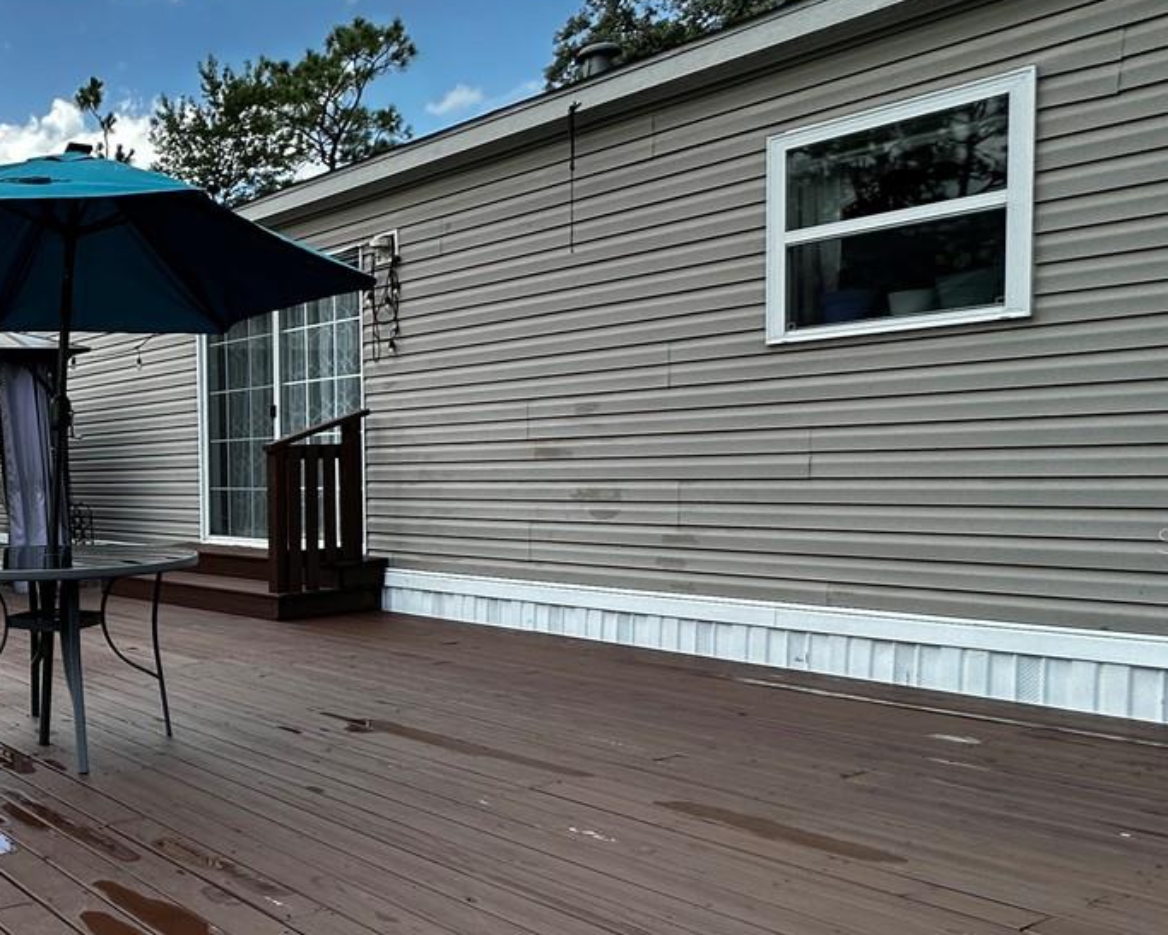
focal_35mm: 32
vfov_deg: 45.7
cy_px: 540
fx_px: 1107
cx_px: -50
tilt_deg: -3.0
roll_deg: +2.1
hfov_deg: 45.2
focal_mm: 2.22
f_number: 2.2
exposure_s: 1/622
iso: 40
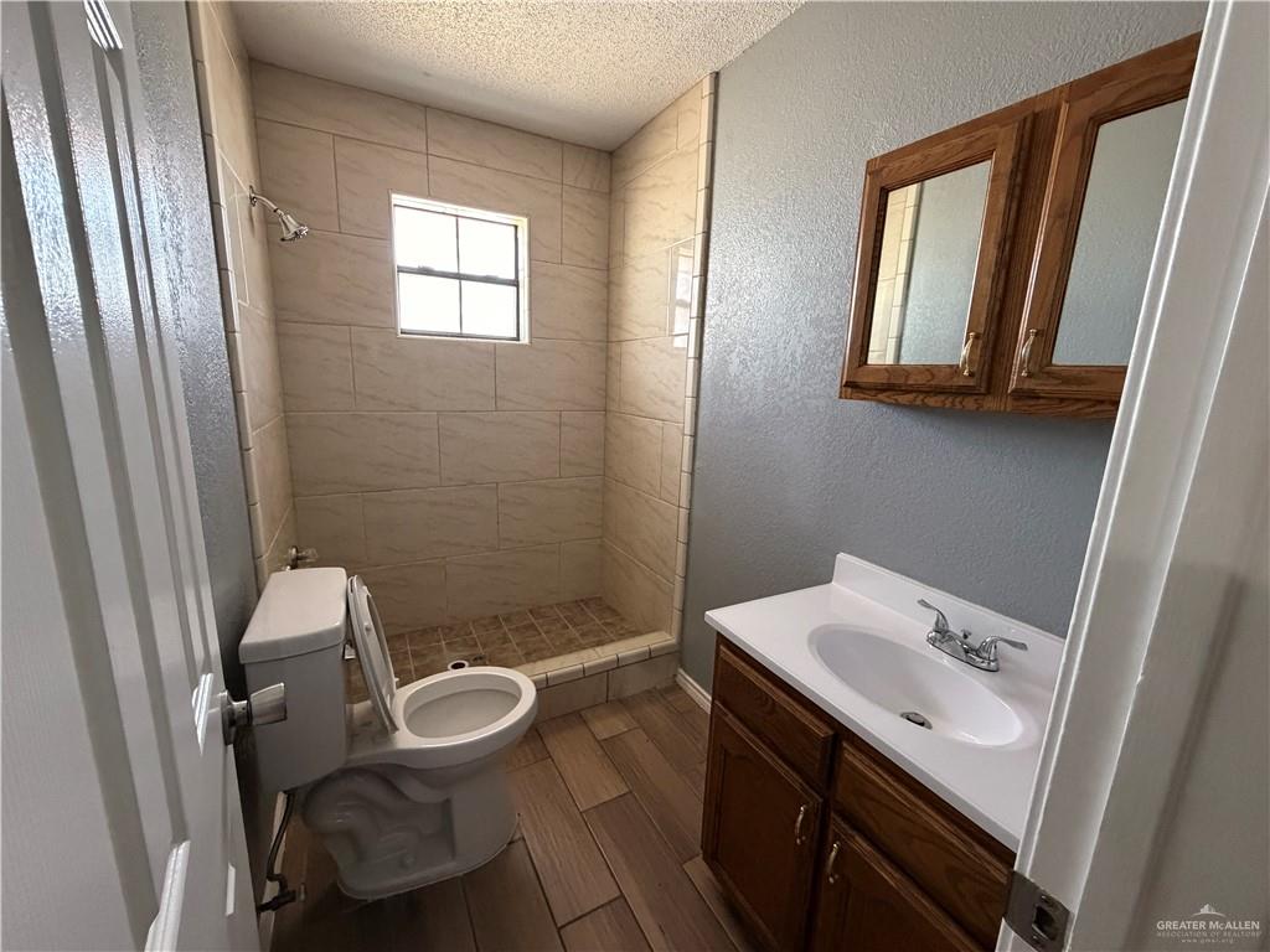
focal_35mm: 14
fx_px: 514
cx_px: 635
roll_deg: -1.7
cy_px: 476
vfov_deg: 85.7
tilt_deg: -11.5
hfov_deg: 102.1
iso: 640
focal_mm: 2.22
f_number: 2.2
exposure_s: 1/60
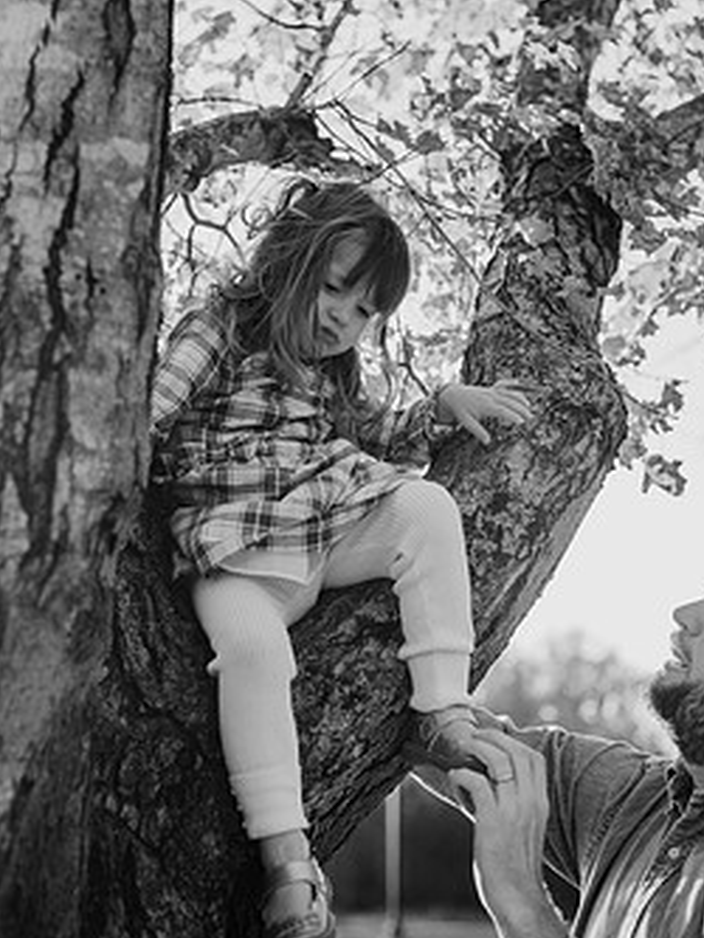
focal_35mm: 65
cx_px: 332
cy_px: 352
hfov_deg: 22.6
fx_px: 1761
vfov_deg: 29.7
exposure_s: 1/2000
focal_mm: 50
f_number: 2.8
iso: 500
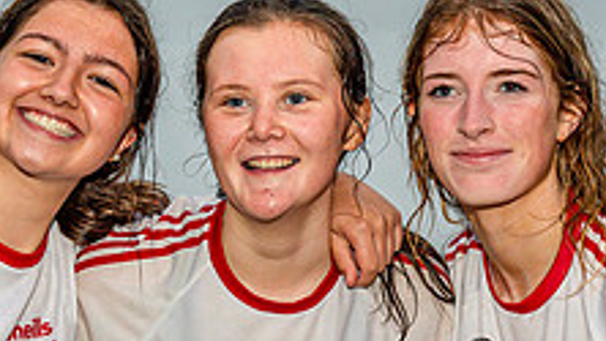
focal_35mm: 146
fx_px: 2347
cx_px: 380
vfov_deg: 8.3
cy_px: 310
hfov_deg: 14.7
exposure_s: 1/100
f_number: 5
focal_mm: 48
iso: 1600
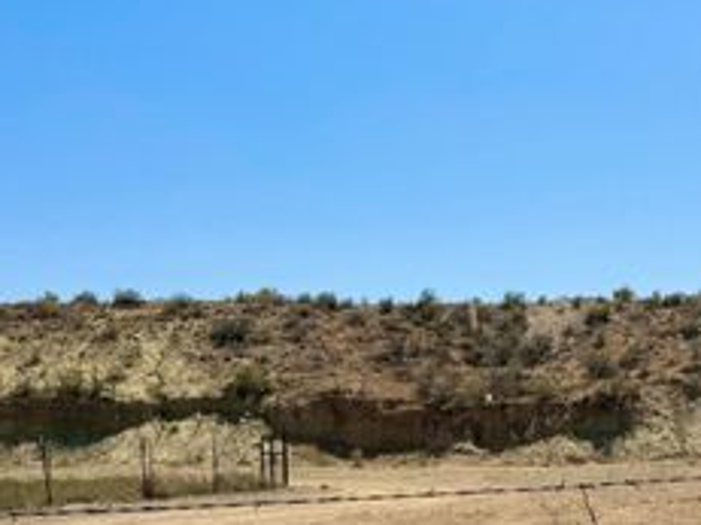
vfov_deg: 26.8
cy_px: 493
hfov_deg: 36.6
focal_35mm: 52
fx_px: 1052
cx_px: 437
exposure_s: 1/9091
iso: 80
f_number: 1.78
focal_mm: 6.76
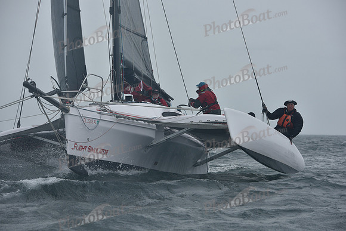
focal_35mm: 150
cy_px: 116
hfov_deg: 13.7
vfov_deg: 9.2
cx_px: 173
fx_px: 1442
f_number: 7.1
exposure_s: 1/1000
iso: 320
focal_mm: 150
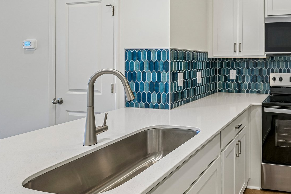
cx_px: 255
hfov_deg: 60.3
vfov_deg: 48.4
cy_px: 60
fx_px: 210
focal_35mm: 26
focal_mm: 14
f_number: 8
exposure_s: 1/15
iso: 140
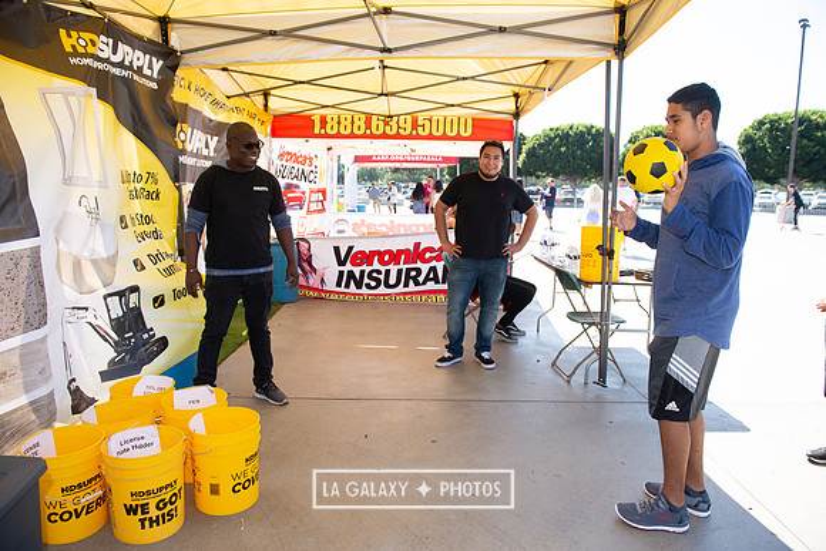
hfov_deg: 73.7
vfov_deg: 53.2
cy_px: 276
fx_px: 551
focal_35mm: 24
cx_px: 413
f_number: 4
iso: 250
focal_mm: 24
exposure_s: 1/800
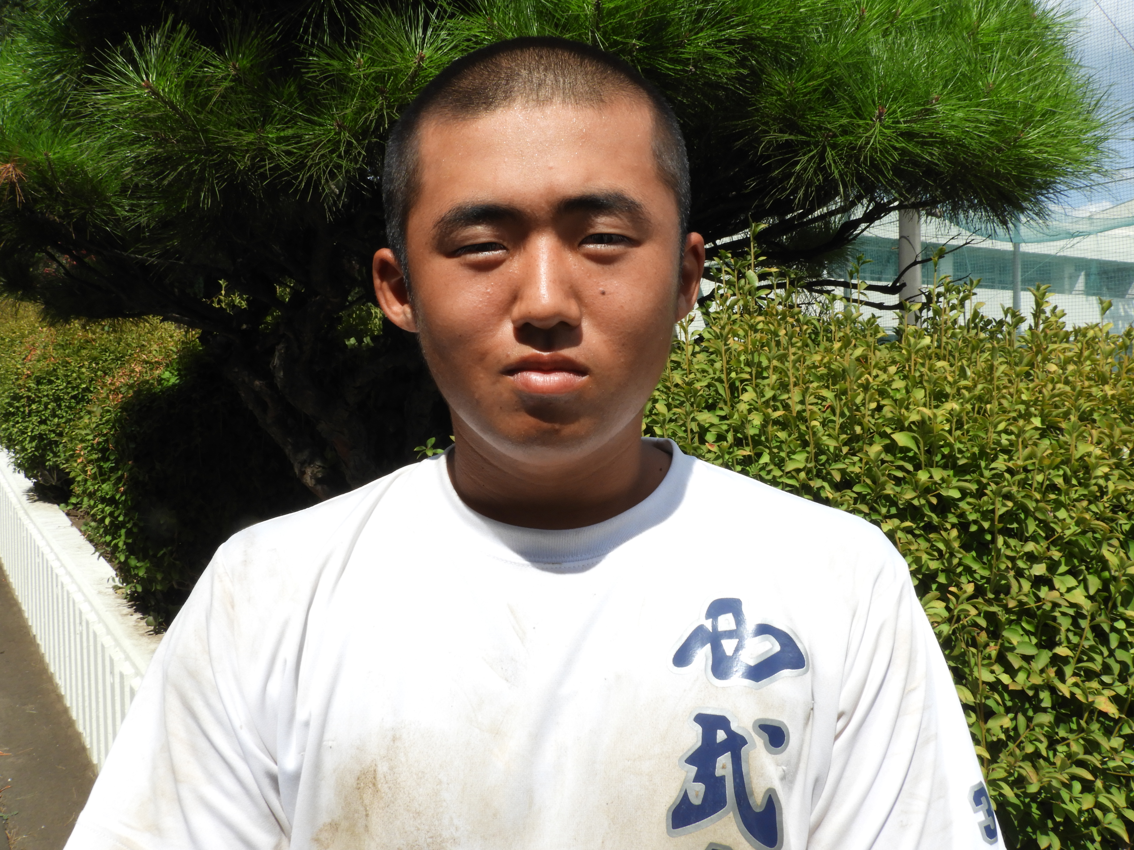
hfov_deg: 55.4
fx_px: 1081
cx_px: 567
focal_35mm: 33
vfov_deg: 42.9
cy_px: 425
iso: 100
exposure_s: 1/250
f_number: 8
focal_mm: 5.9
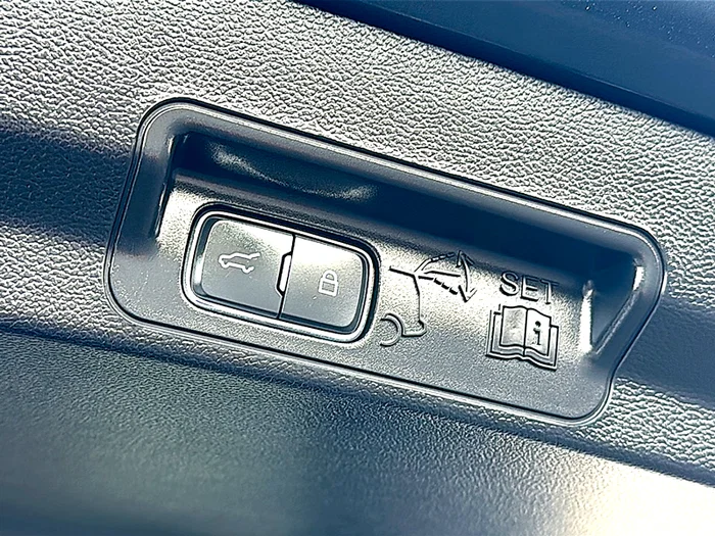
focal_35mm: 49
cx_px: 358
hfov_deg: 38.9
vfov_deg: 29.7
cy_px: 268
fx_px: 1012
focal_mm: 6.86
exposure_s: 1/132
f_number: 1.78
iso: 64
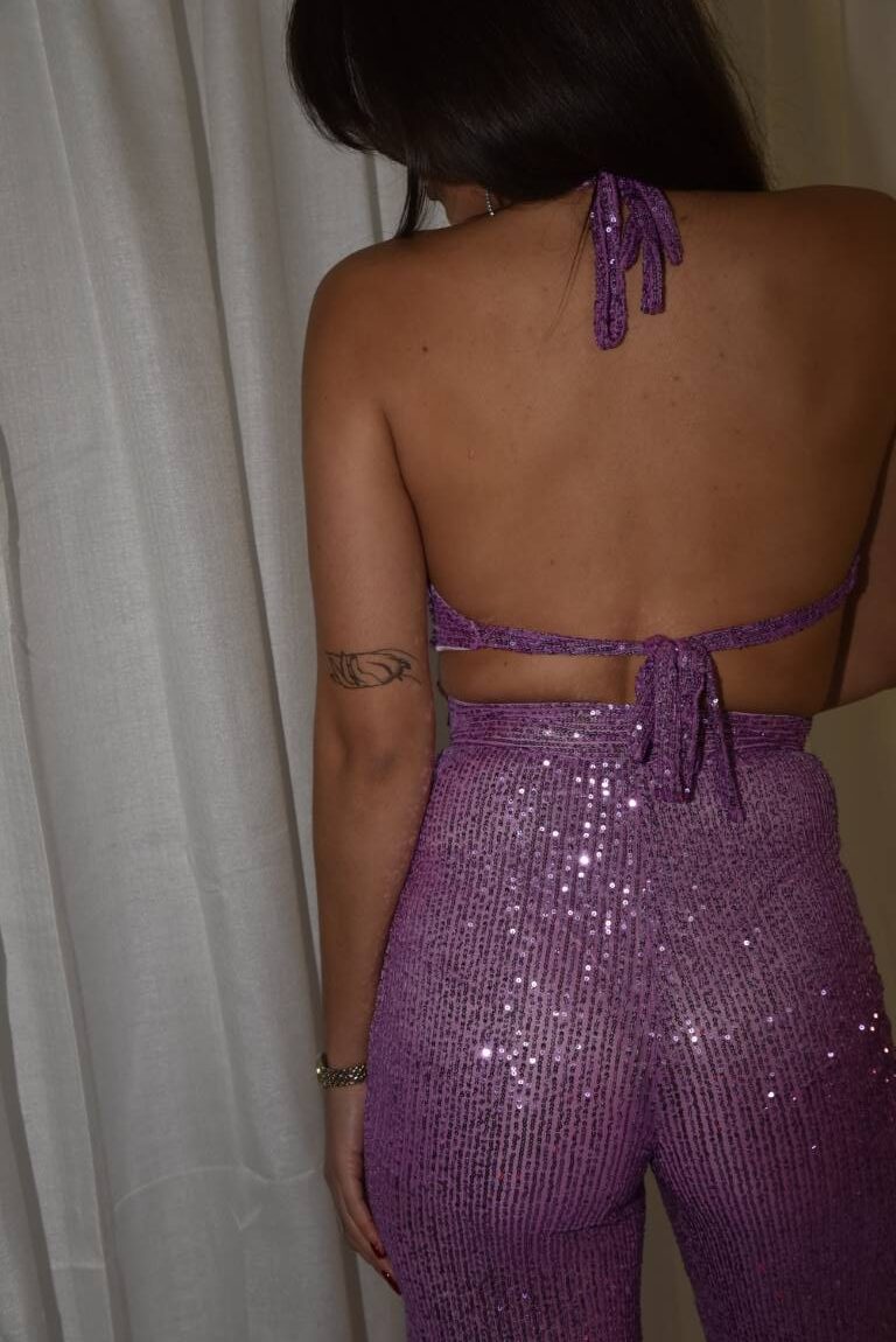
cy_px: 671
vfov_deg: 41.1
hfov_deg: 28.1
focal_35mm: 48
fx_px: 1790
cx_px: 448
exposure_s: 1/60
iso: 800
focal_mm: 48
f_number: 7.1
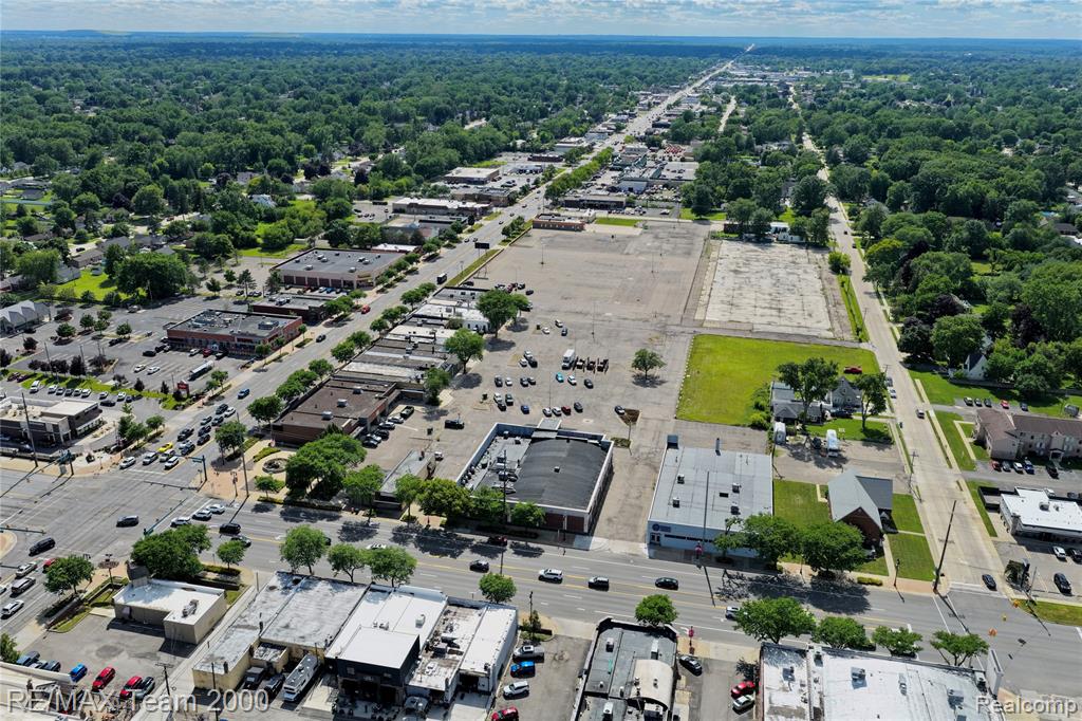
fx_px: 841
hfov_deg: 65.5
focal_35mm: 28
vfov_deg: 46.4
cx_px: 541
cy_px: 360
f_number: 2.8
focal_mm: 14.45
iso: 200
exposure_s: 1/2500
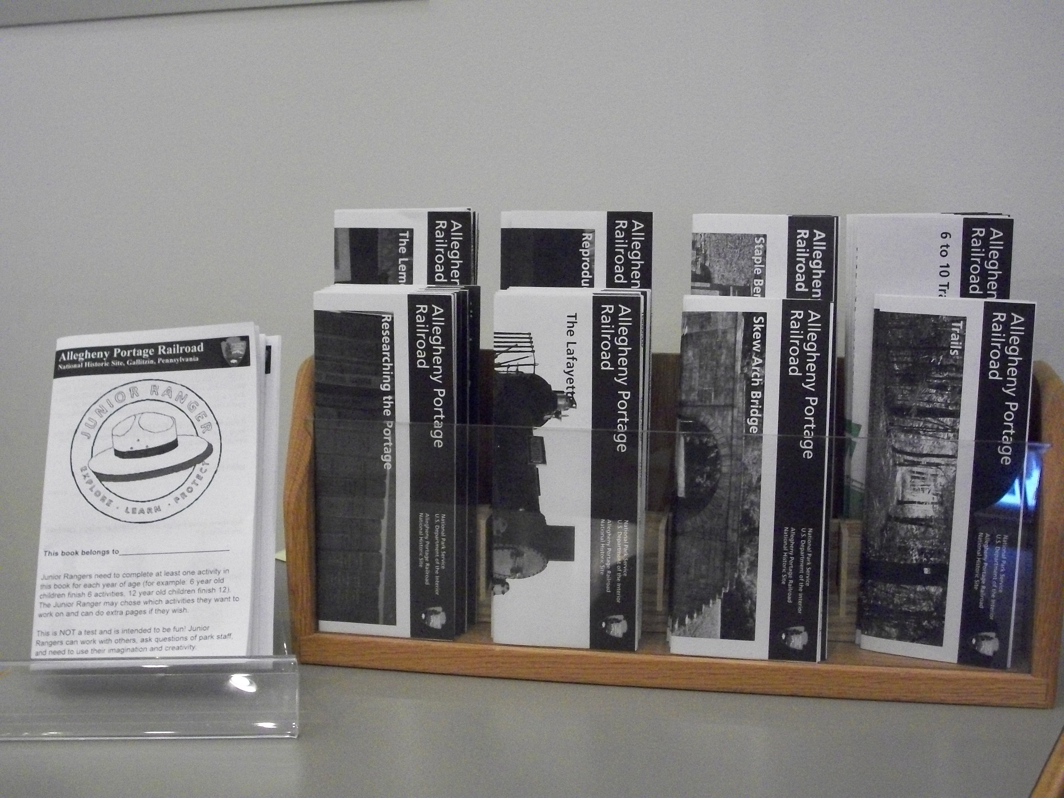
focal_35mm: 44
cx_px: 532
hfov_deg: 42.9
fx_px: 1352
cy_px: 399
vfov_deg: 32.9
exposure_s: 1/40
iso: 640
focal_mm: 7.8
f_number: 3.5
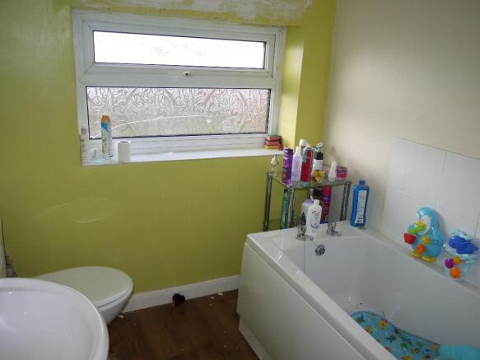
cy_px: 180
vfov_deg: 49.7
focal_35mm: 28
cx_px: 240
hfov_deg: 63.5
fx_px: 388
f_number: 3.5
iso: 100
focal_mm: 14
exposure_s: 1/30
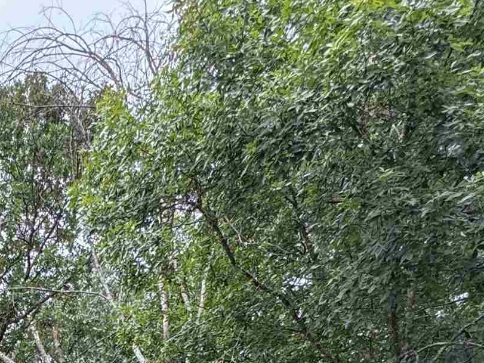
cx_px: -61
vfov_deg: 20.0
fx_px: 741
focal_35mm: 53
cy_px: 654
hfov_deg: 31.6
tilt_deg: +16.9
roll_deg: -0.7
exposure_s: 1/155
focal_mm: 2.22
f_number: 2.2
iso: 40
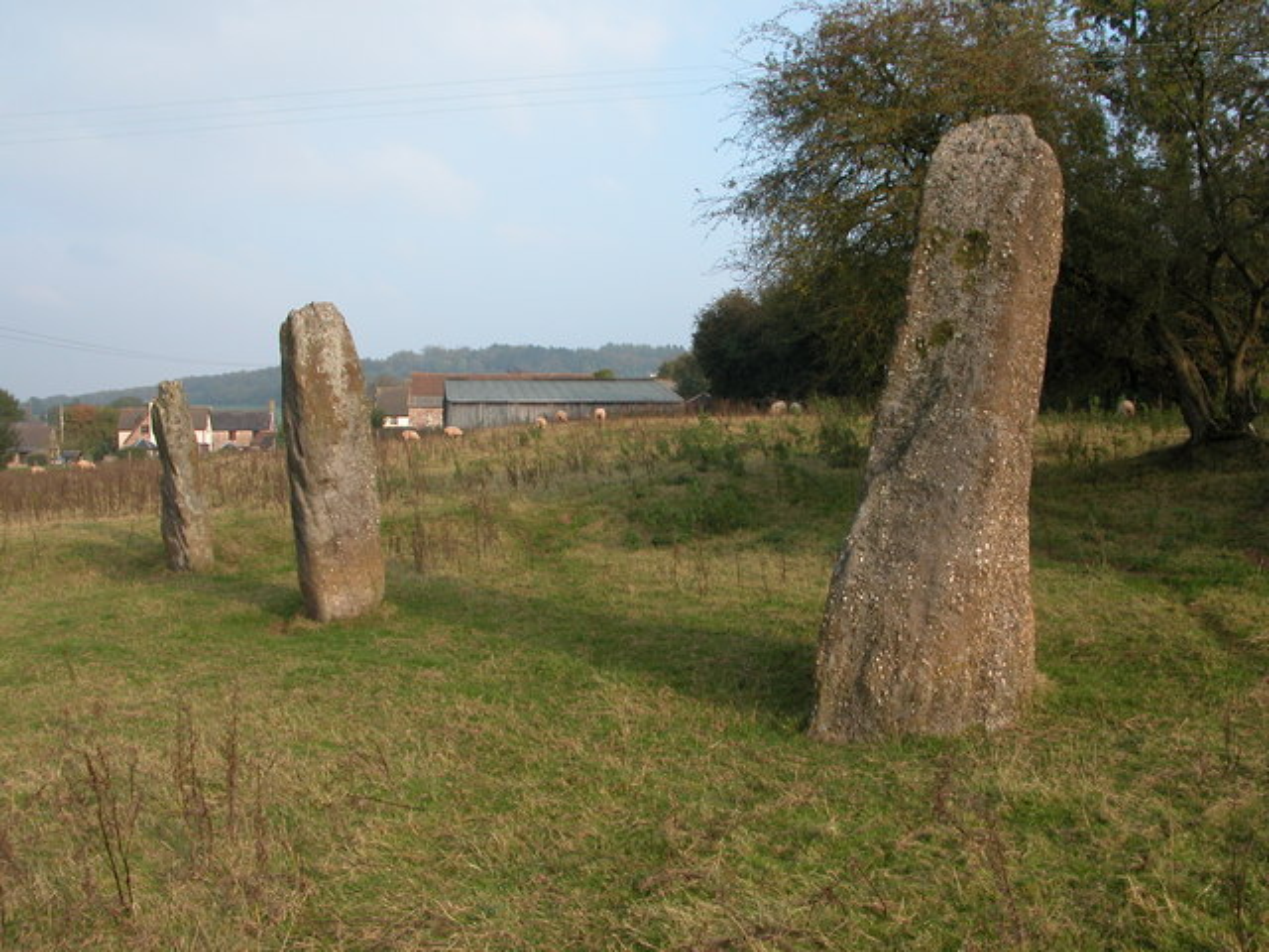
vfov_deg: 40.7
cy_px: 476
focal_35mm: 35
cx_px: 634
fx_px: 1283
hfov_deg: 52.6
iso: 100
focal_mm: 8.9
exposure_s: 1/212
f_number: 5
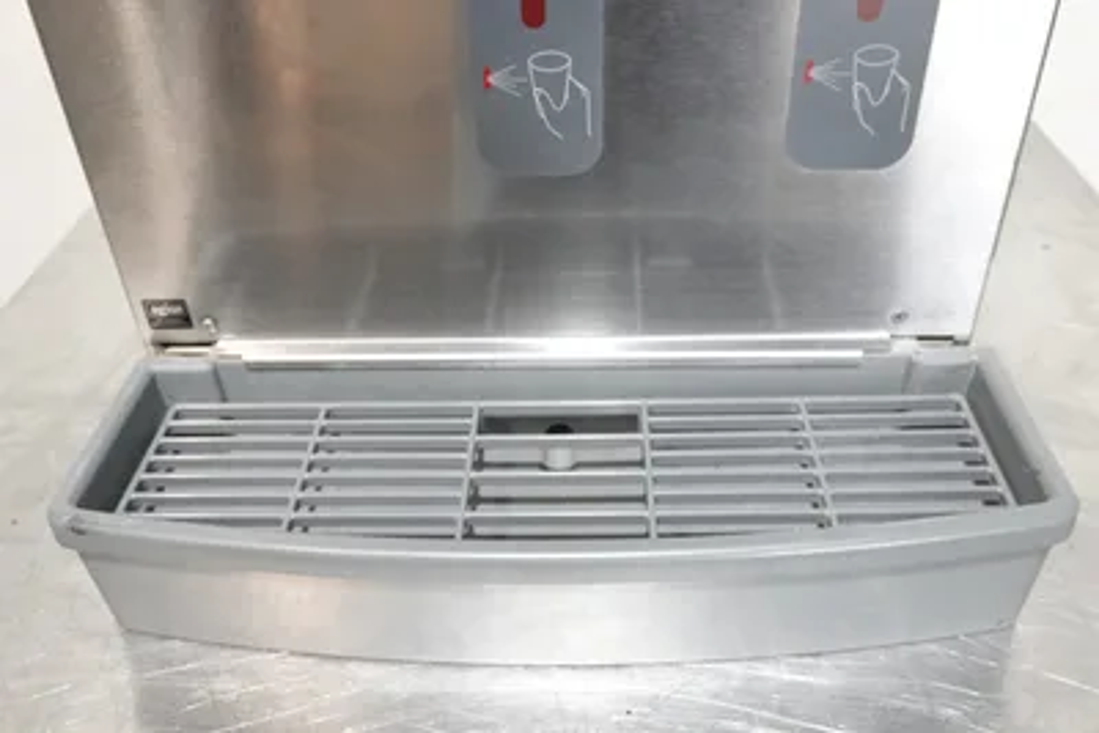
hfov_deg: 57.2
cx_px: 550
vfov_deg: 40.0
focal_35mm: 33
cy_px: 366
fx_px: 1008
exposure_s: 1/40
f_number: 3.5
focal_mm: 12.25
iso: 2000
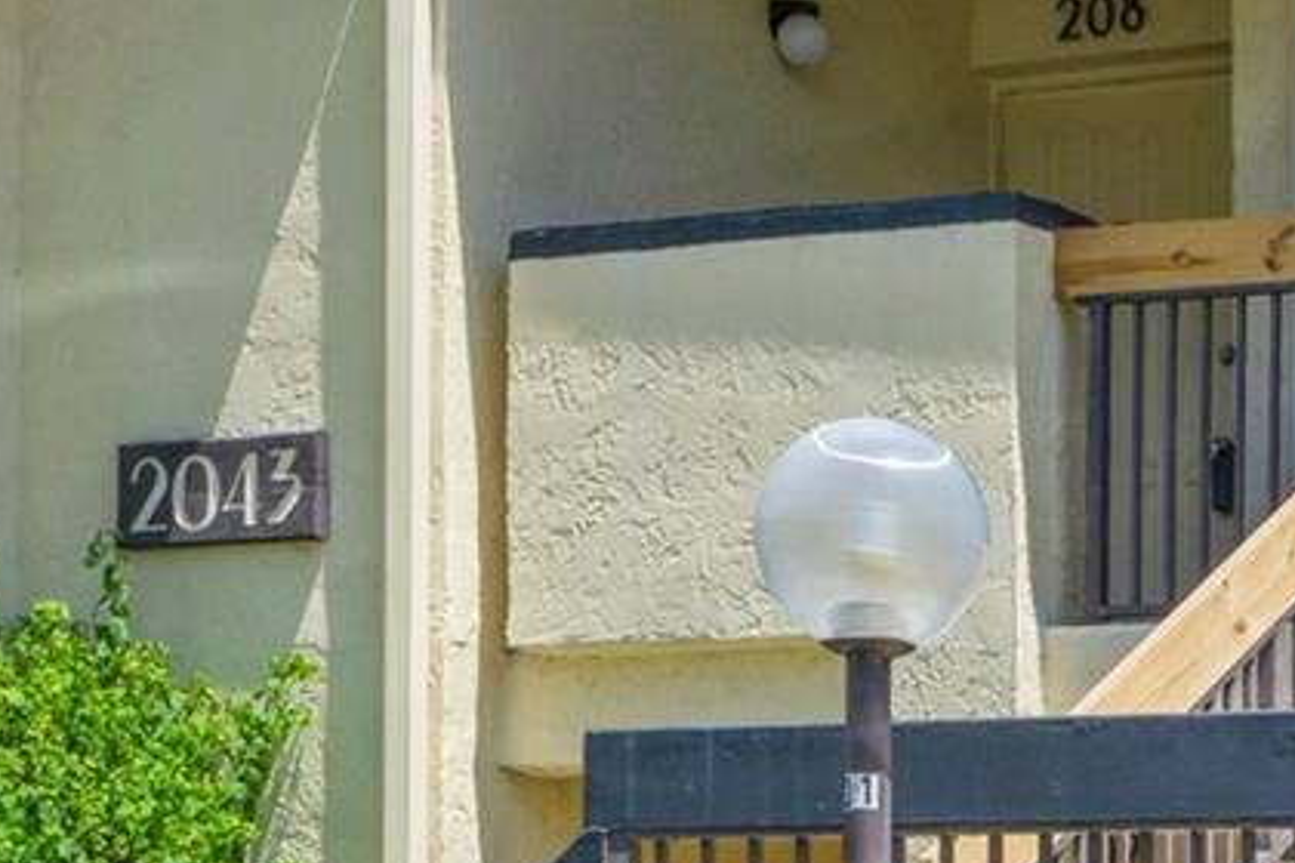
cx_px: 1579
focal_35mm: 137
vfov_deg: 10.0
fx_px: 4928
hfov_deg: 14.5
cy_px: 703
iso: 200
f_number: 9
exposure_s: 1/320
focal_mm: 24
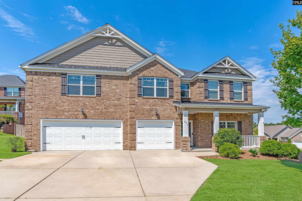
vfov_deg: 64.6
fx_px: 159
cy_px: 100
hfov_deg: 86.9
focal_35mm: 19
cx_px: 151
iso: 400
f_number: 7.1
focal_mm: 19
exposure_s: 1/8000
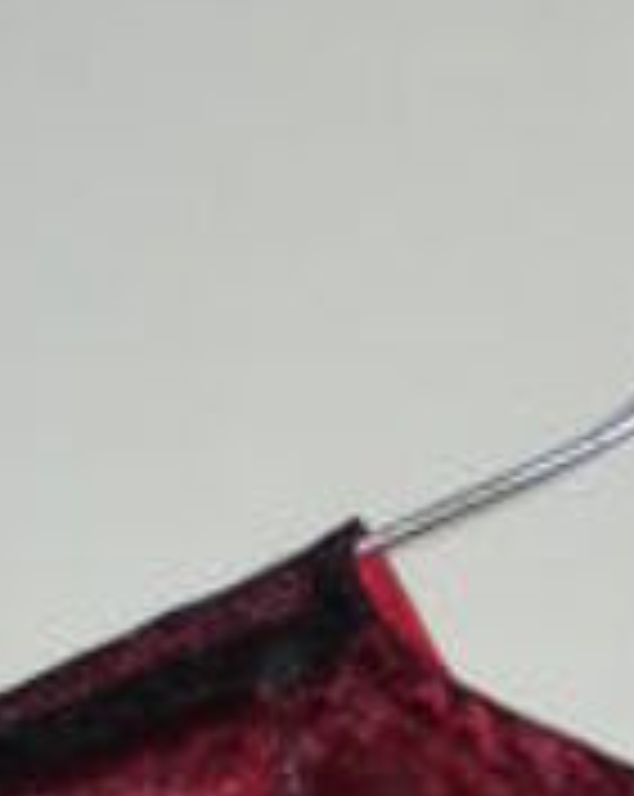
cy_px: 3065
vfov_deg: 7.1
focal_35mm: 215
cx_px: 1421
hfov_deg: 6.9
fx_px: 5056
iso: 1100
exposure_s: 1/60
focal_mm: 18
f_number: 3.5
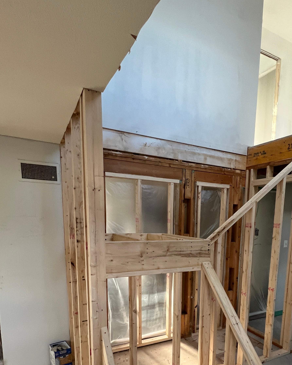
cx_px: 192
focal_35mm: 23
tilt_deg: -8.7
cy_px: 264
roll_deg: -2.1
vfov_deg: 68.8
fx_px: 248
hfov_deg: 59.6
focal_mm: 1.57
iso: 250
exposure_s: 1/74
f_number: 1.8
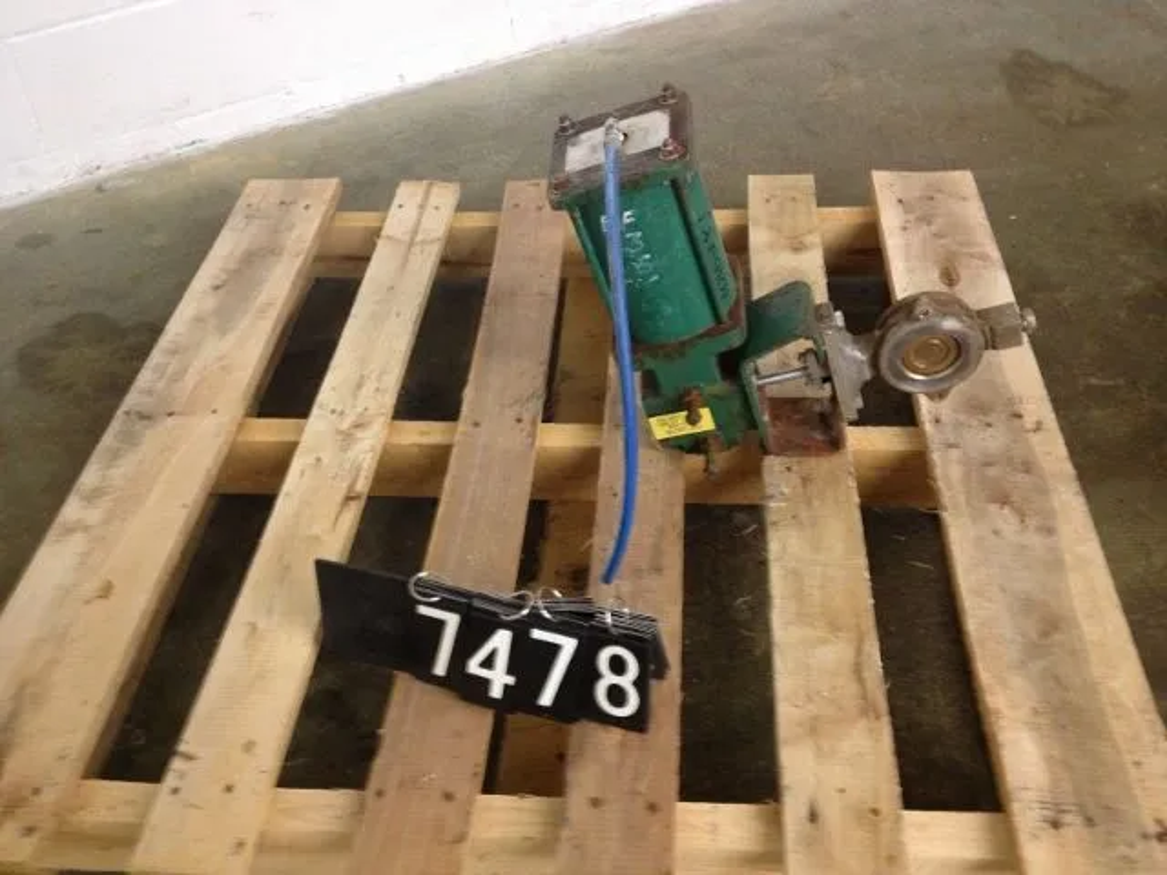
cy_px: 438
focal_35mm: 35
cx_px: 584
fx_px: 1180
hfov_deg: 52.6
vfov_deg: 40.7
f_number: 2.4
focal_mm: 4.28
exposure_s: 1/20
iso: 250
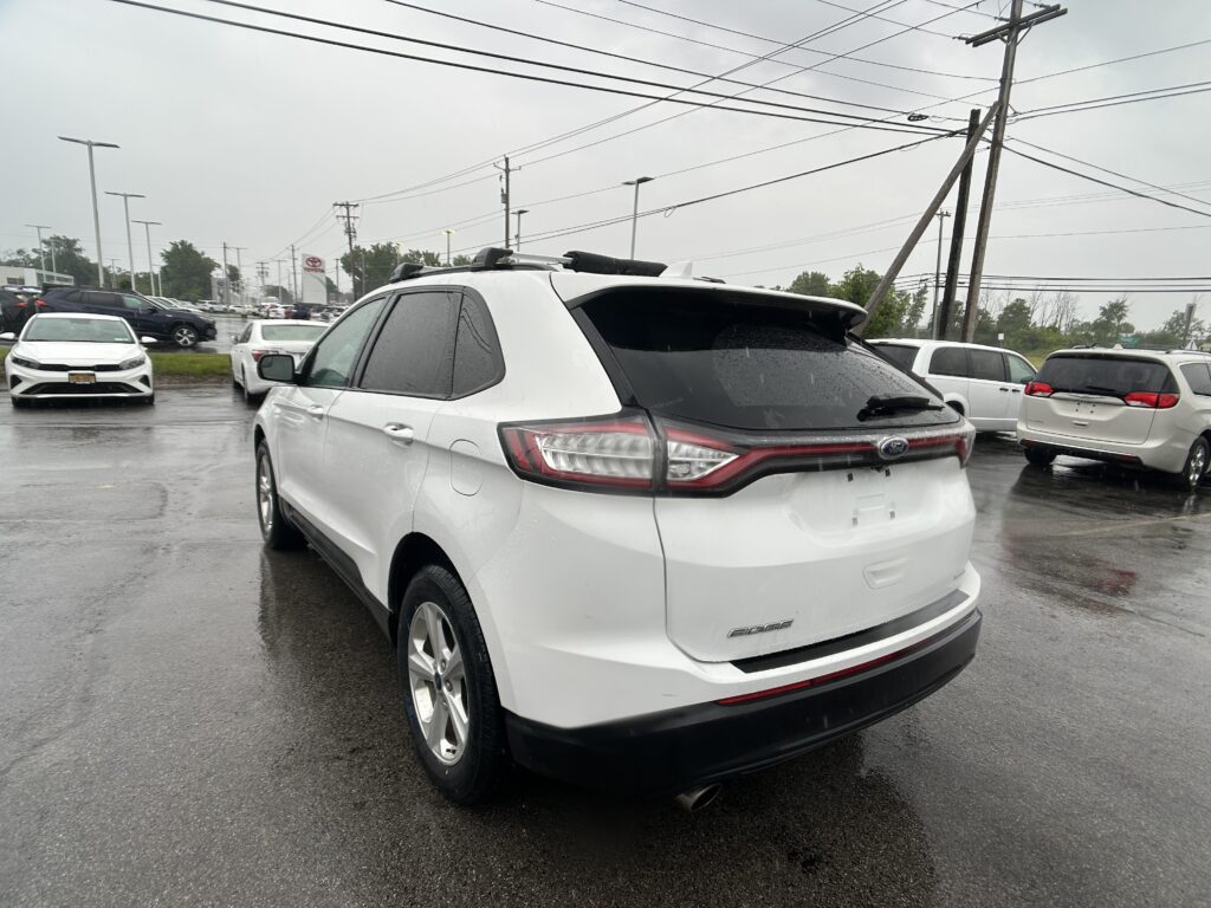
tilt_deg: -10.9
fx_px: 910
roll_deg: -3.2
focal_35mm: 26
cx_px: 606
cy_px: 454
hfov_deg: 67.3
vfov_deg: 53.1
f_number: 1.5
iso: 50
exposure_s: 1/687
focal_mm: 5.7
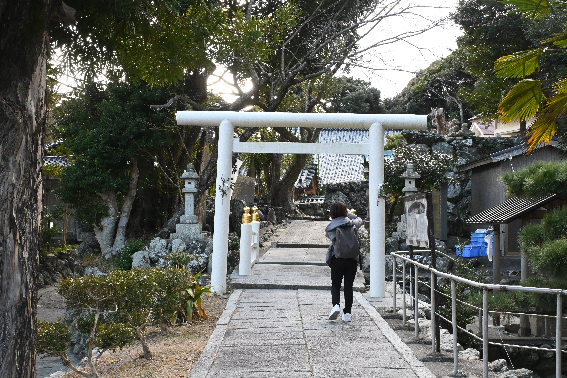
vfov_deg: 27.7
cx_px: 284
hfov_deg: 40.5
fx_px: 768
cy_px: 189
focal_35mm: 49
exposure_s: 1/400
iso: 4000
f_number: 10
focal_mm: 32.5
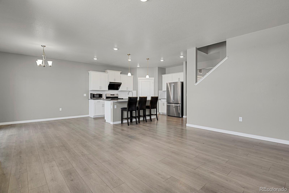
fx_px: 136
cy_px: 96
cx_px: 144
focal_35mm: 17
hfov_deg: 93.3
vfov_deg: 70.4
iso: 6400
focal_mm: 17
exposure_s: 1/20
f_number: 8
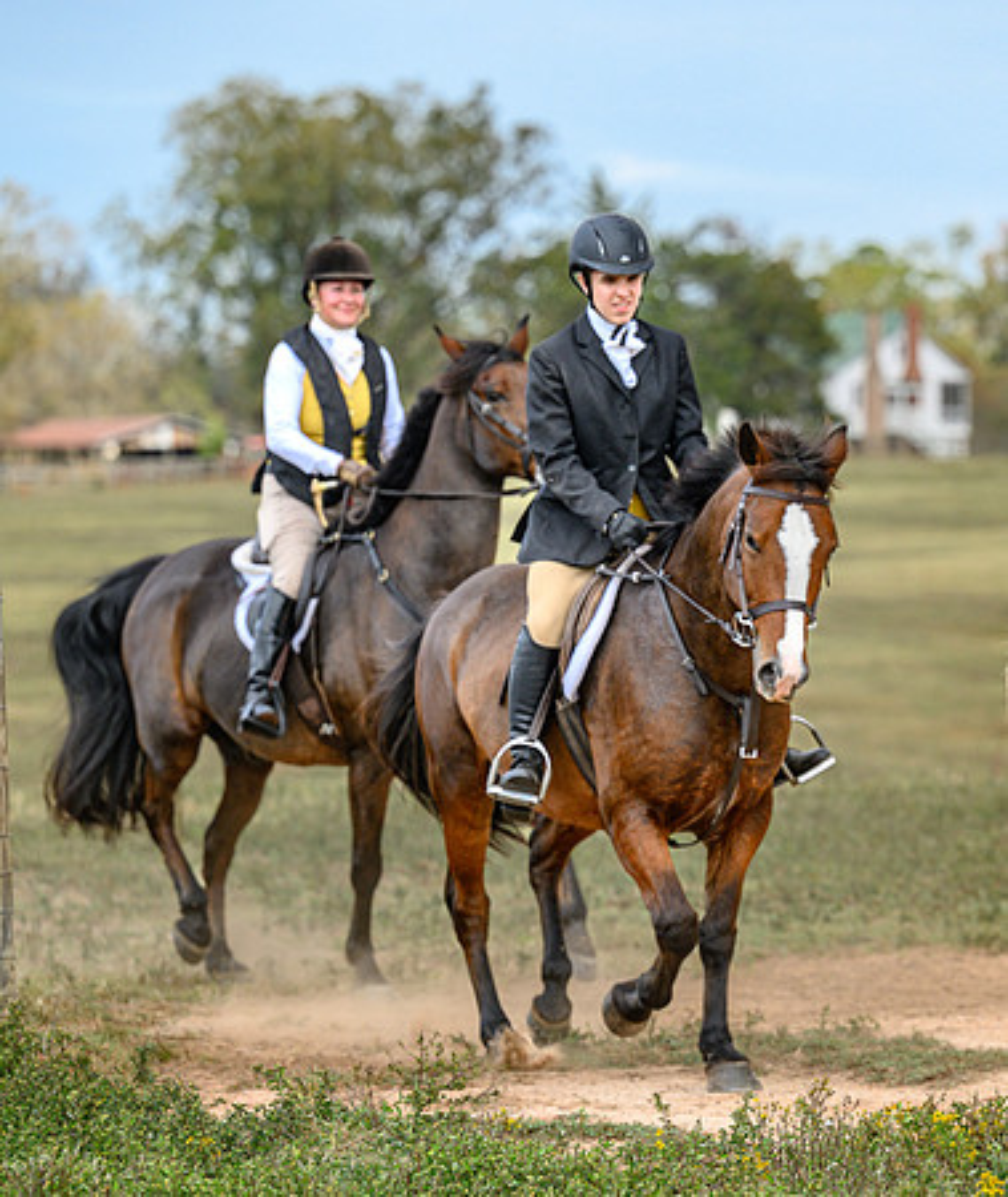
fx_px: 6482
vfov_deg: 10.5
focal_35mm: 179
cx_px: 648
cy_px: 598
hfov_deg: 8.9
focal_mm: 130
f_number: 3.5
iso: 400
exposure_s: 1/1000
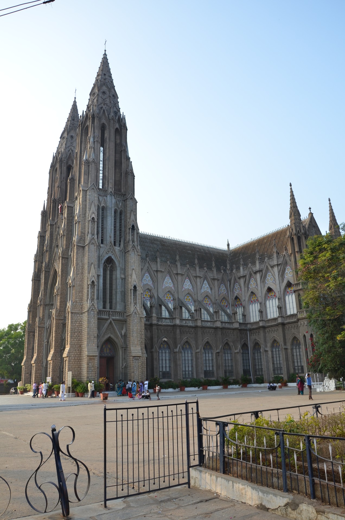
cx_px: 172
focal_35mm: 27
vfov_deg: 67.5
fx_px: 390
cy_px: 260
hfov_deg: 47.7
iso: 200
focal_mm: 18
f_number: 8
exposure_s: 1/200
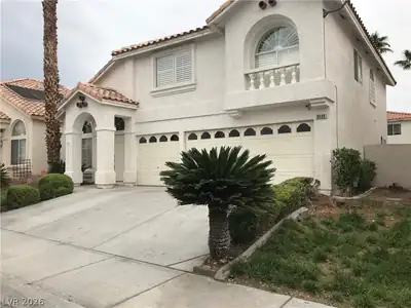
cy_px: 154
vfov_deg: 49.7
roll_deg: +0.9
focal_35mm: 28
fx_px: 332
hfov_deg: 63.4
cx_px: 206
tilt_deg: +1.6
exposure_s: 1/1773
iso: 20
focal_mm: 3.99
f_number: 1.8
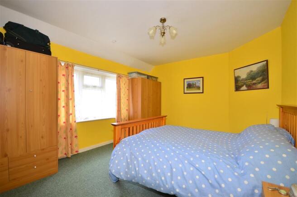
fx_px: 123
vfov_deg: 77.0
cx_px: 148
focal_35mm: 15
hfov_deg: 100.5
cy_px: 98
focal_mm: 10
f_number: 5
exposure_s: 1/13
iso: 200
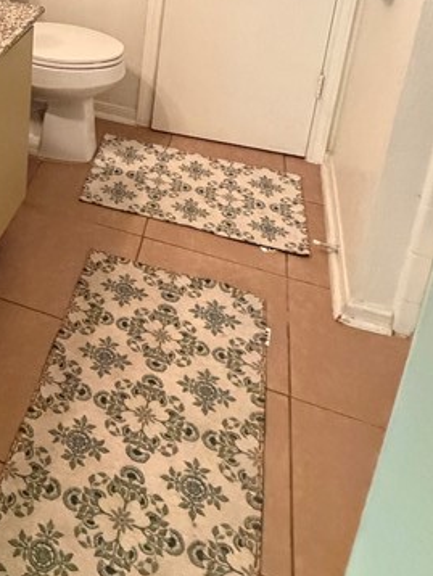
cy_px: -11
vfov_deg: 40.4
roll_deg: -1.5
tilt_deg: -18.6
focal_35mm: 40
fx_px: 666
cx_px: -18
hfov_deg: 32.6
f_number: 2.2
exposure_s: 1/40
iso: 1250
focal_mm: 2.22
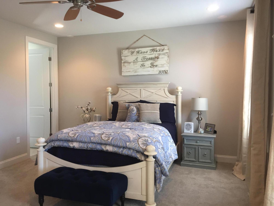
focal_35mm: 29
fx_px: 230
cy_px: 103
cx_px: 137
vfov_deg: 48.2
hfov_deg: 61.7
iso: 80
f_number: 2.2
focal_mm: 4.15
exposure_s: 1/30
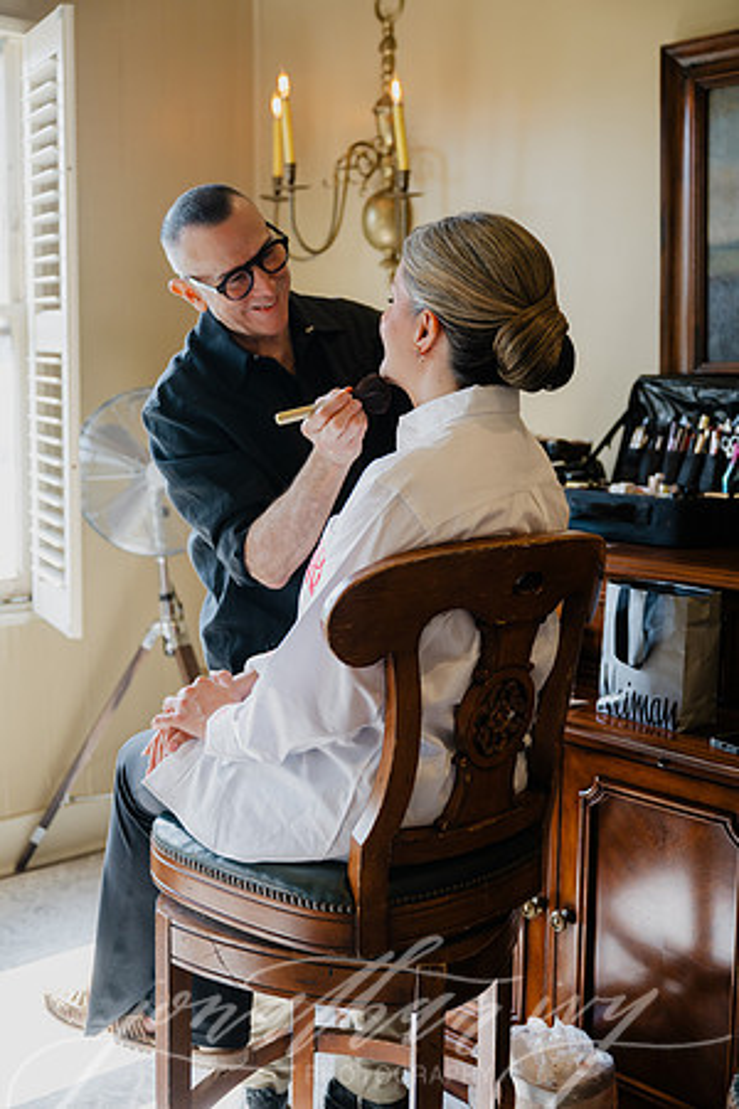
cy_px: 554
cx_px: 370
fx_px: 1324
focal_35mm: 43
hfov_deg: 31.2
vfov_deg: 45.4
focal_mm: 43
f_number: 2.8
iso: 400
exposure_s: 1/320
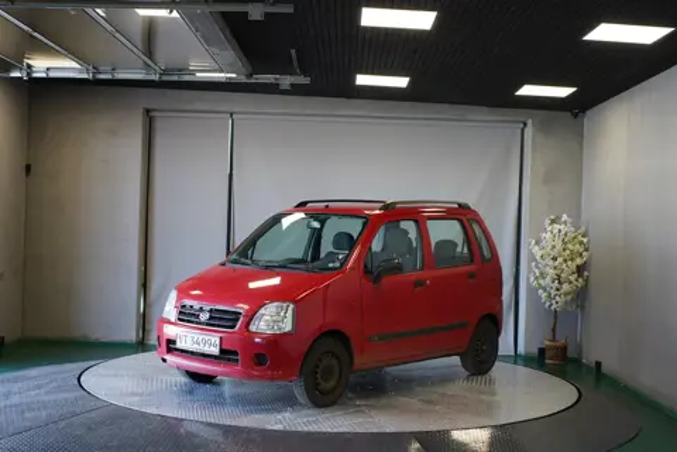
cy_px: 226
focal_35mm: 43
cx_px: 338
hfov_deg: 45.4
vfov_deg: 31.2
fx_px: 809
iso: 800
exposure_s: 1/160
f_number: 4.5
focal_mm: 43
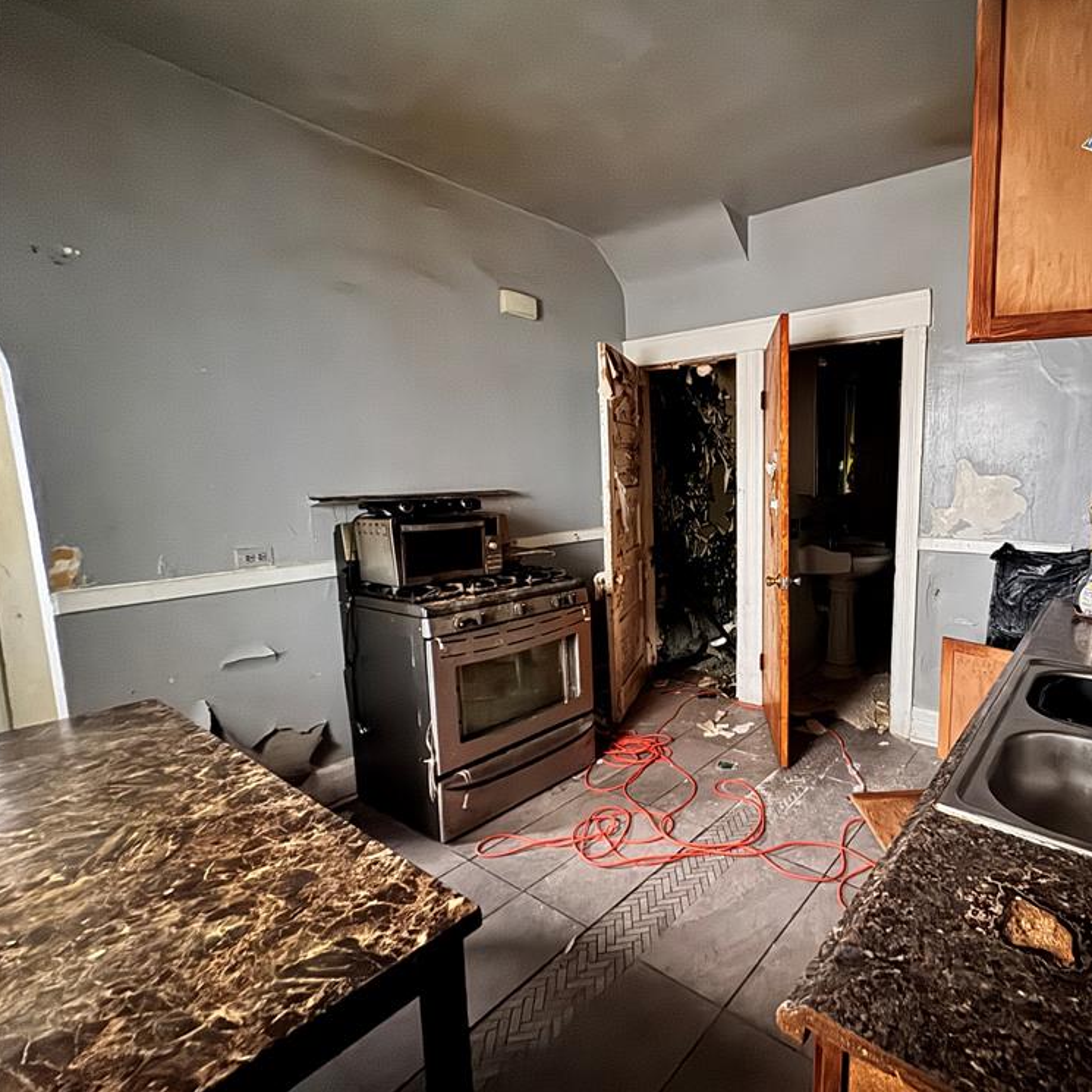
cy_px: 554
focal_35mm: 17
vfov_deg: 84.0
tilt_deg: -8.2
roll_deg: +0.0
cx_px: 743
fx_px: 607
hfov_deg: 80.7
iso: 1600
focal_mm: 2.22
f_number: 2.2
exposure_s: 1/8
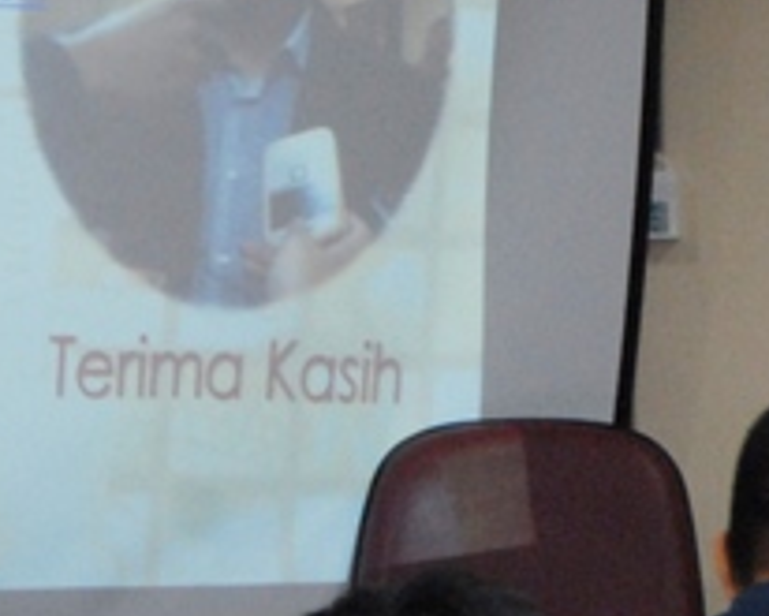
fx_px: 5192
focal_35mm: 228
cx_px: 1150
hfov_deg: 8.3
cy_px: 388
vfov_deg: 6.8
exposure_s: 1/40
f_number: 4.8
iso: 800
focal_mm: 52
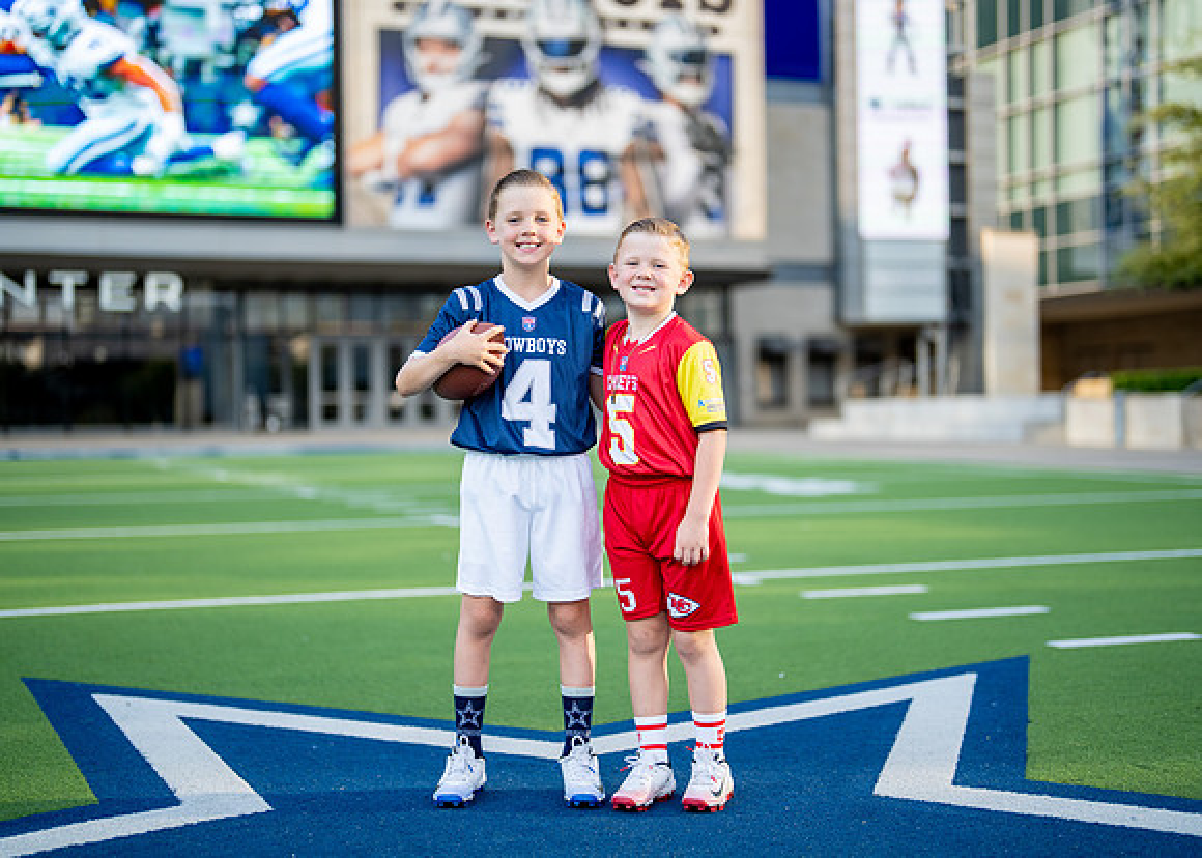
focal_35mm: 54
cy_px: 429
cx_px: 609
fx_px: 1855
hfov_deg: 35.9
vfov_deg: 26.0
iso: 100
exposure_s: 1/1600
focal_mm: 50
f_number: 1.2
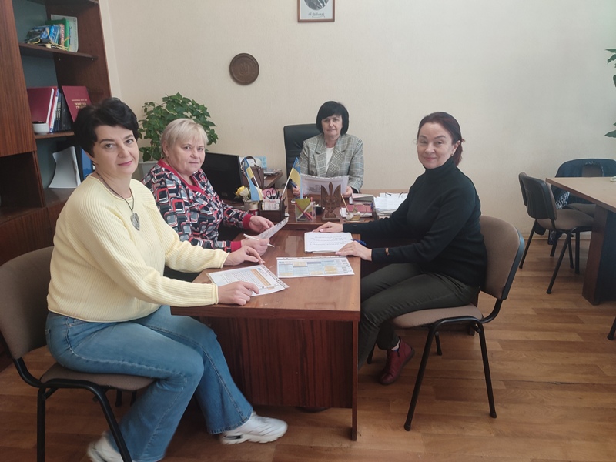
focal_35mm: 25
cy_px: 231
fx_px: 445
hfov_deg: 69.4
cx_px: 308
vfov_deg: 54.9
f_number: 1.9
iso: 612
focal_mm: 6.04
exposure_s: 1/25
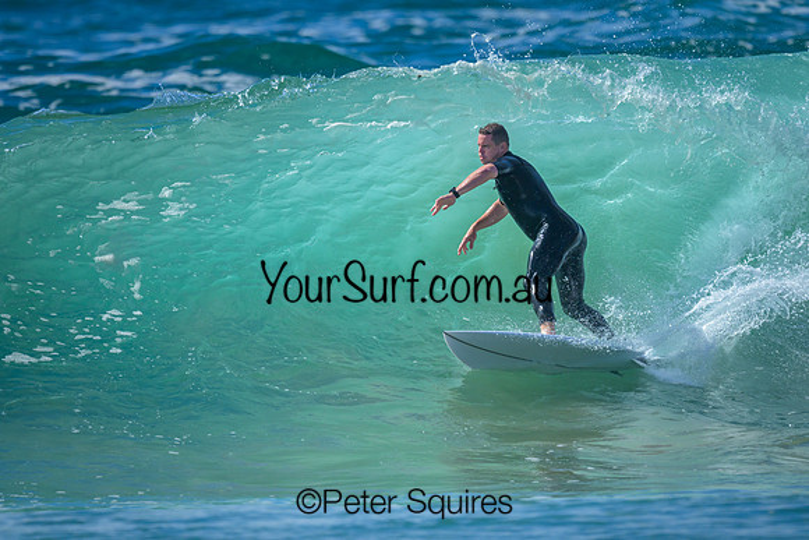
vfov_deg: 1.3
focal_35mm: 1099
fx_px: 24702
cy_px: 278
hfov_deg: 1.9
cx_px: 446
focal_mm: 800
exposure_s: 1/2000
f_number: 6.3
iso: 220
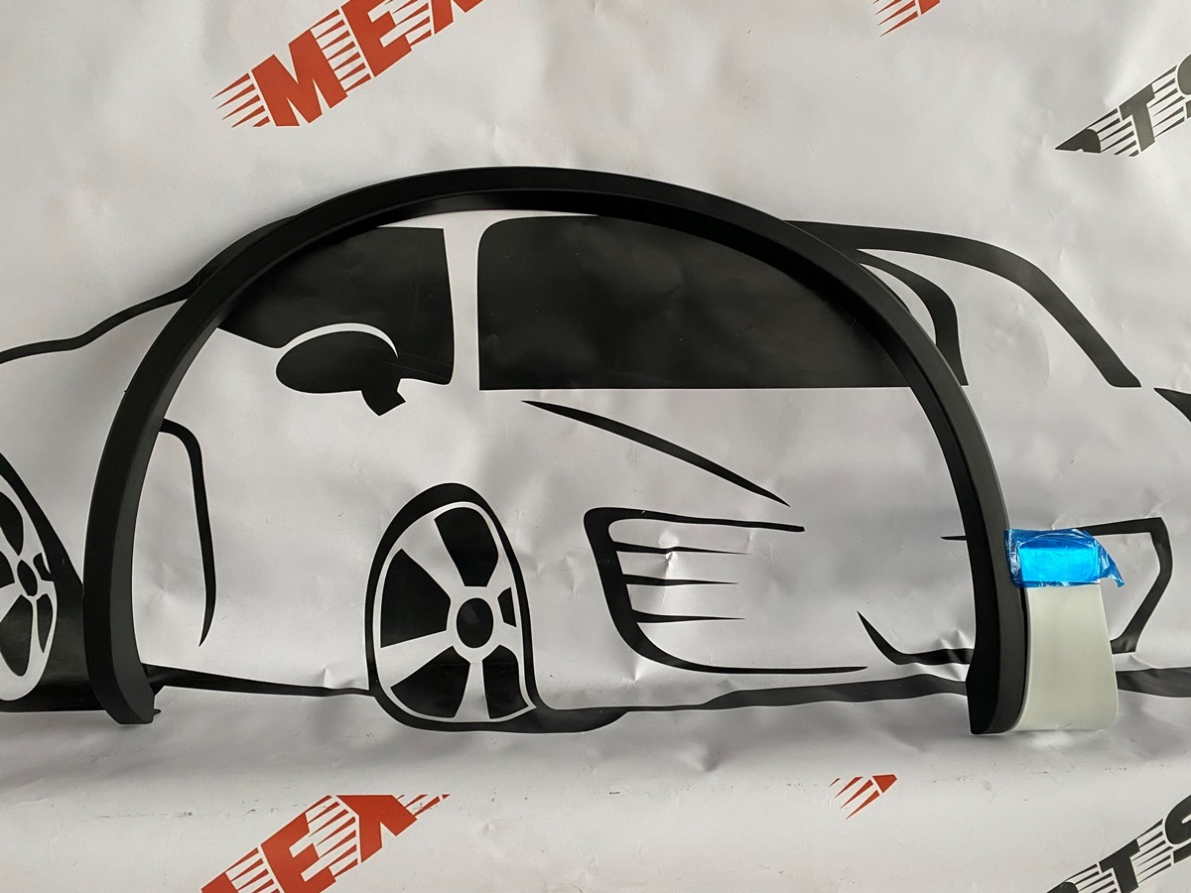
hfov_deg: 67.3
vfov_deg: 53.1
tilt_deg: -14.1
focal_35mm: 26
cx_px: 596
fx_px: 895
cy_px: 446
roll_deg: -1.8
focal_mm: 4.25
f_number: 1.8
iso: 320
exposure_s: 1/60
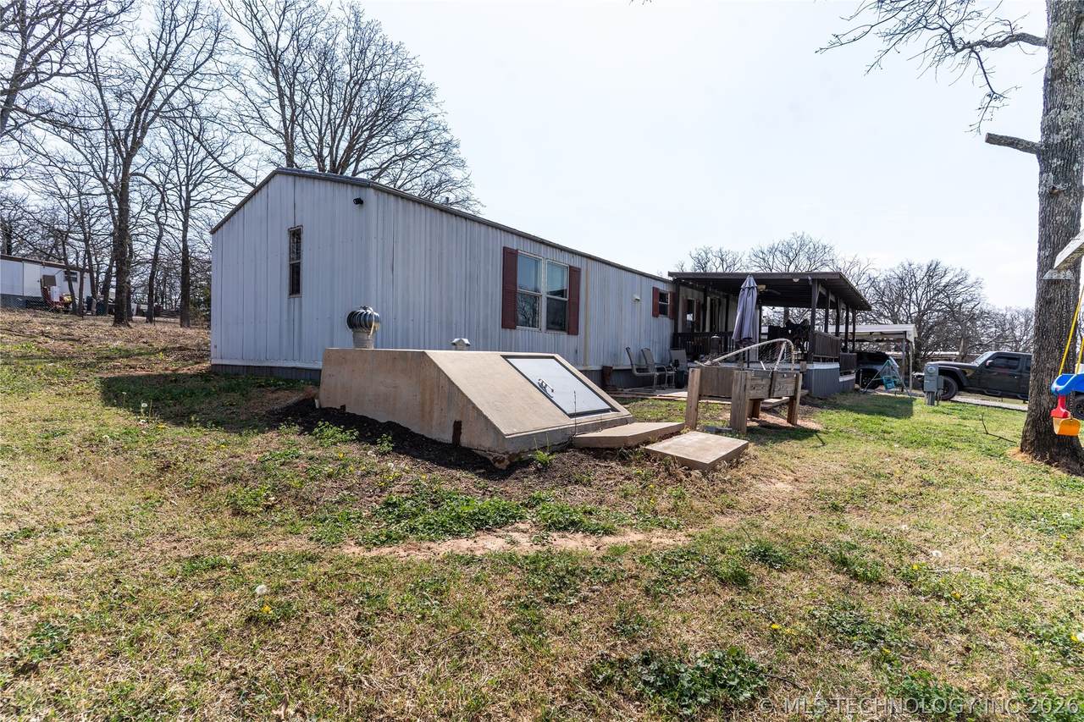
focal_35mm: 17
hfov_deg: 93.3
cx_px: 542
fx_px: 512
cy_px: 361
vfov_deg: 70.4
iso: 500
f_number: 8
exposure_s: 1/1600
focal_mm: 17
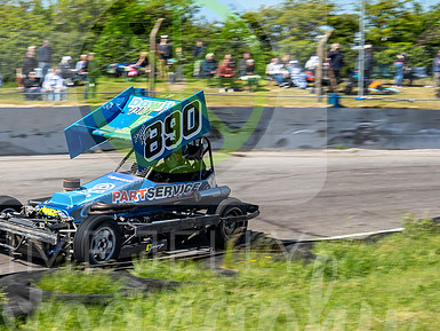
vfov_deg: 16.2
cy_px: 115
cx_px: 123
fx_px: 1157
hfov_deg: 21.4
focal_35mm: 91
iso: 100
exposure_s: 1/250
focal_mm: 22
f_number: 5
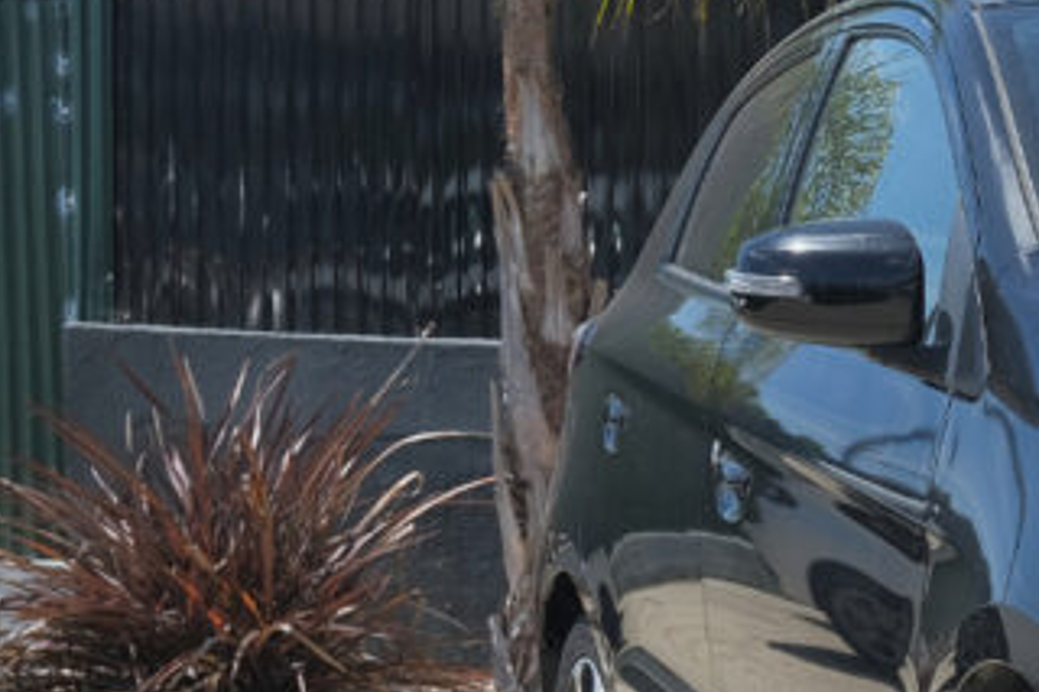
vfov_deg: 8.6
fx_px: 4615
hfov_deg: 12.1
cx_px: 1636
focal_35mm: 160
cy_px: 567
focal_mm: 33.3
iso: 160
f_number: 9
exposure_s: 1/180
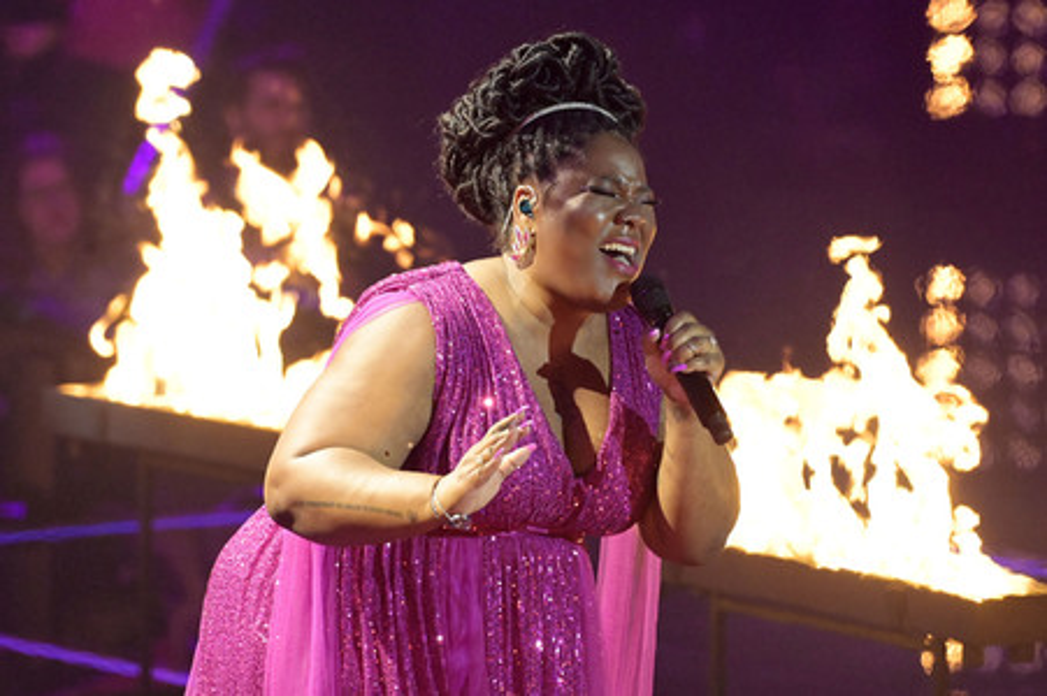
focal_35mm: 310
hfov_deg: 6.7
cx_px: 524
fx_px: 9009
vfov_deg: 4.4
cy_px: 348
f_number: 5.6
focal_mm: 310
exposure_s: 1/400
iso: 12800
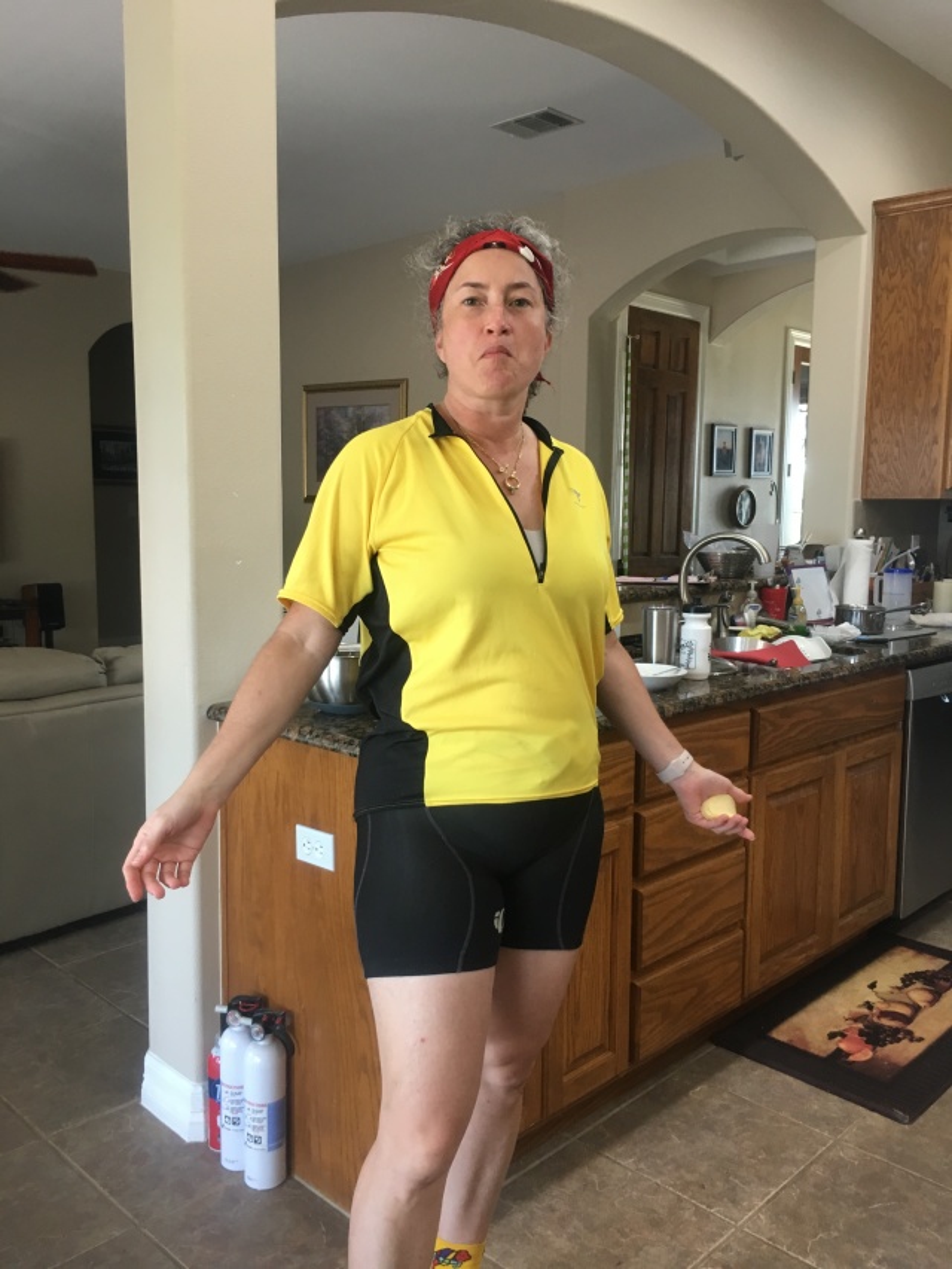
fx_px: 1063
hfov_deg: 48.2
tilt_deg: -6.7
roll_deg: -0.1
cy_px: 634
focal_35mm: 29
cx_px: 476
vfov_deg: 61.7
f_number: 2.2
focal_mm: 4.15
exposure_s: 1/30
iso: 80
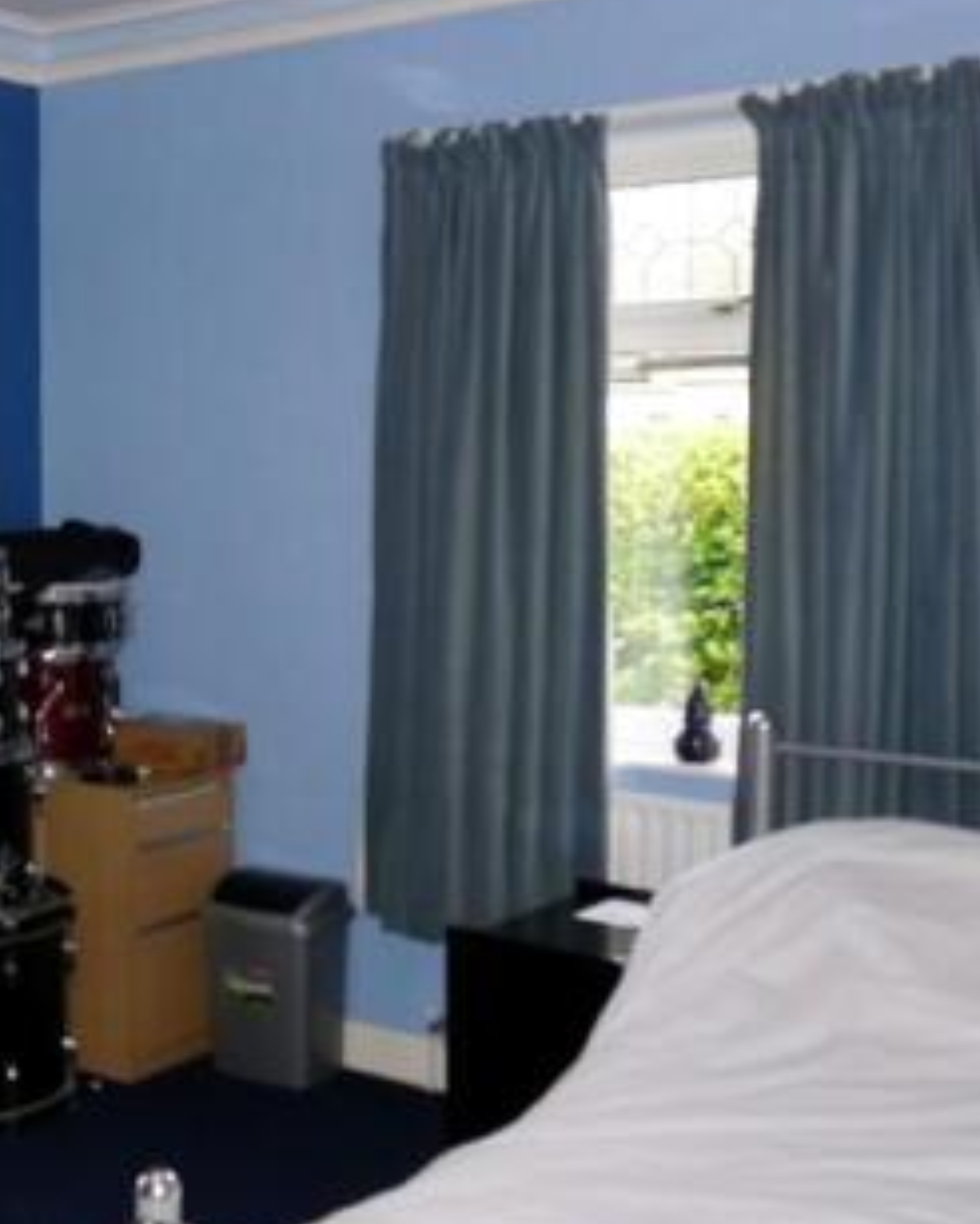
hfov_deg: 28.9
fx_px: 1811
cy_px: 552
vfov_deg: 37.3
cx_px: 70
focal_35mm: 50
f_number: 2.8
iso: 125
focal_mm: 4.8
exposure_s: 1/30
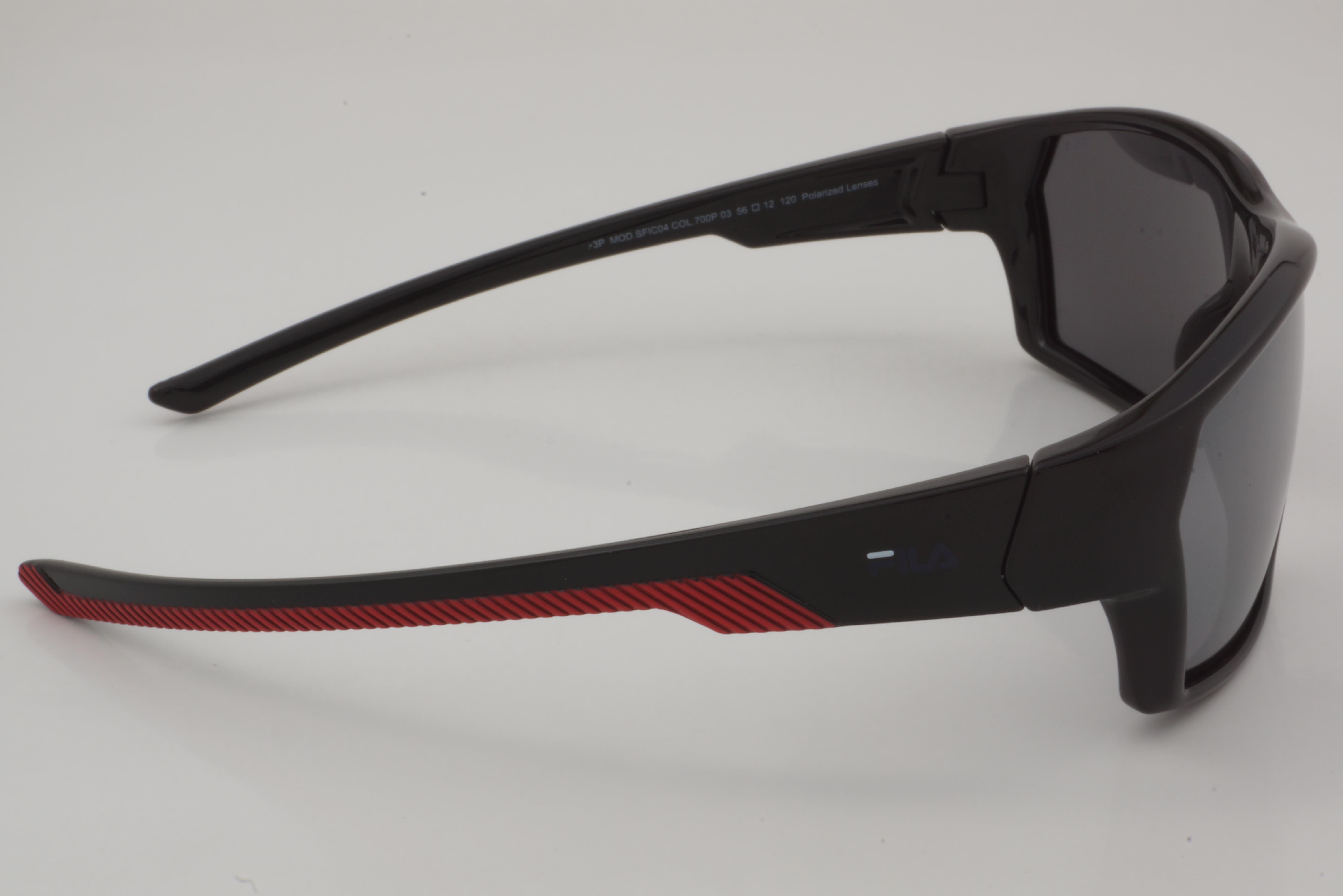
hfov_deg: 33.4
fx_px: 2238
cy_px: 448
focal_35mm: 60
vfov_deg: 22.6
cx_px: 672
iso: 100
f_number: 32
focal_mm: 40
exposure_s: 1/3
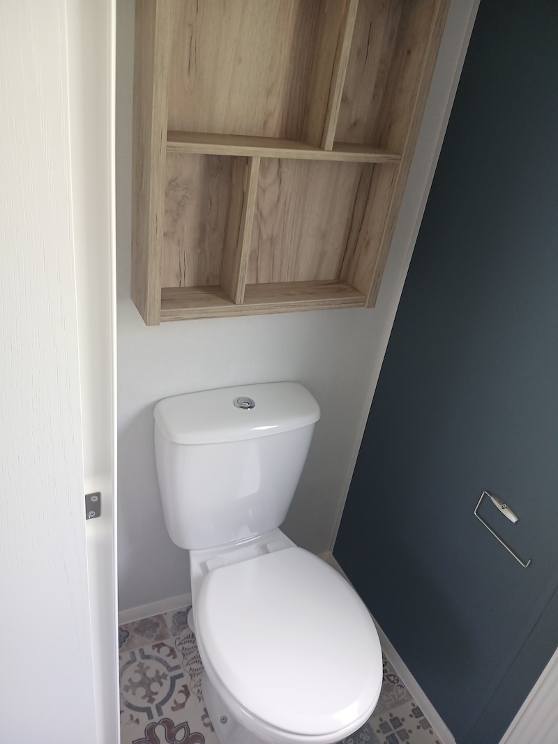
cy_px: 372
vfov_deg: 67.3
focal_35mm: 26
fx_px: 559
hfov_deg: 53.1
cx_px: 279
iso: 125
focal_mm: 3.98
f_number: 1.8
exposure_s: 1/50
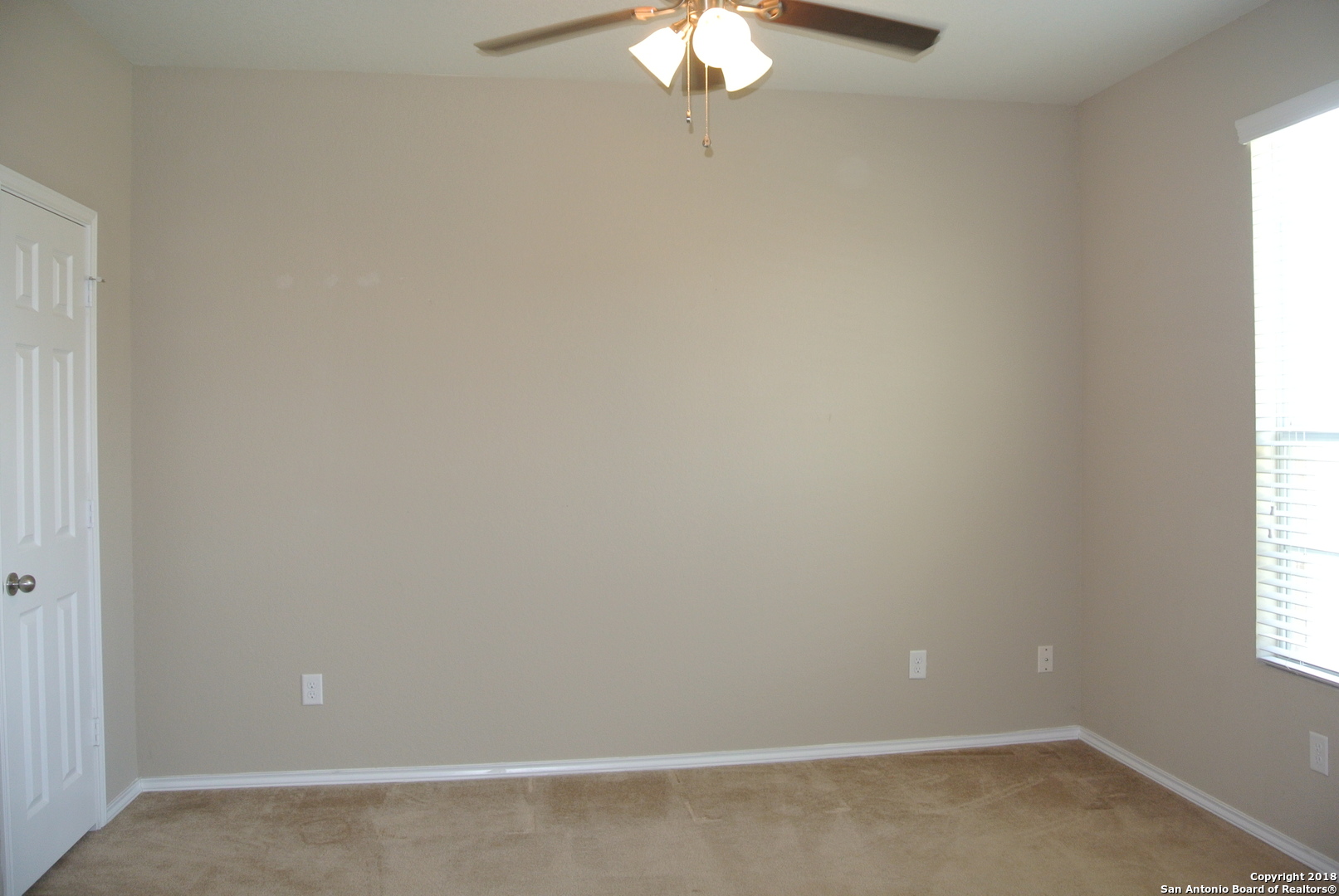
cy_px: 448
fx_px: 1006
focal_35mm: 27
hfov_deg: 67.3
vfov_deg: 48.1
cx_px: 670
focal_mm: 10
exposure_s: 1/60
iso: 360
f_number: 3.5
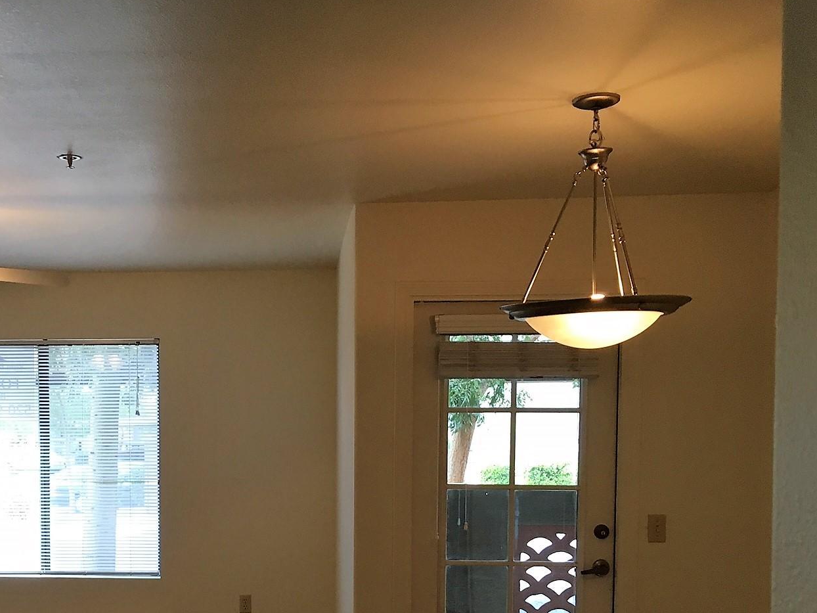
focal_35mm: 47
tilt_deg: -3.0
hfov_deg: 39.4
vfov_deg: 30.2
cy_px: 479
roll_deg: +1.0
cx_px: 208
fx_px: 1109
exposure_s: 1/30
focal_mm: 4.15
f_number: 2.2
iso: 40
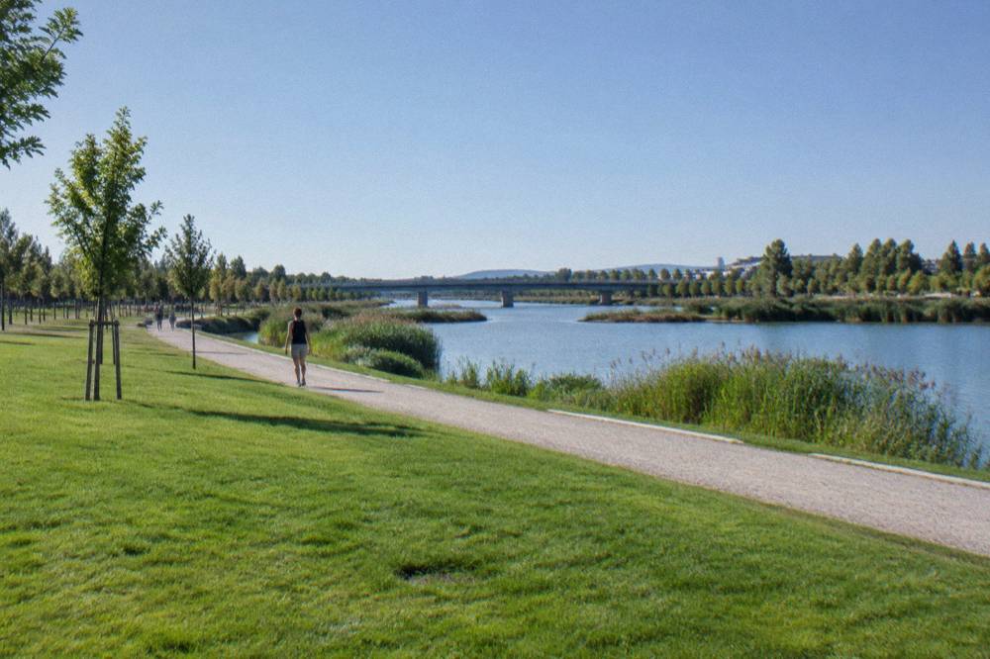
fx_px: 1347
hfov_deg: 40.4
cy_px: 330
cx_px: 495
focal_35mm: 49
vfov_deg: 27.5
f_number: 5.6
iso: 200
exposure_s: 1/800
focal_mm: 49
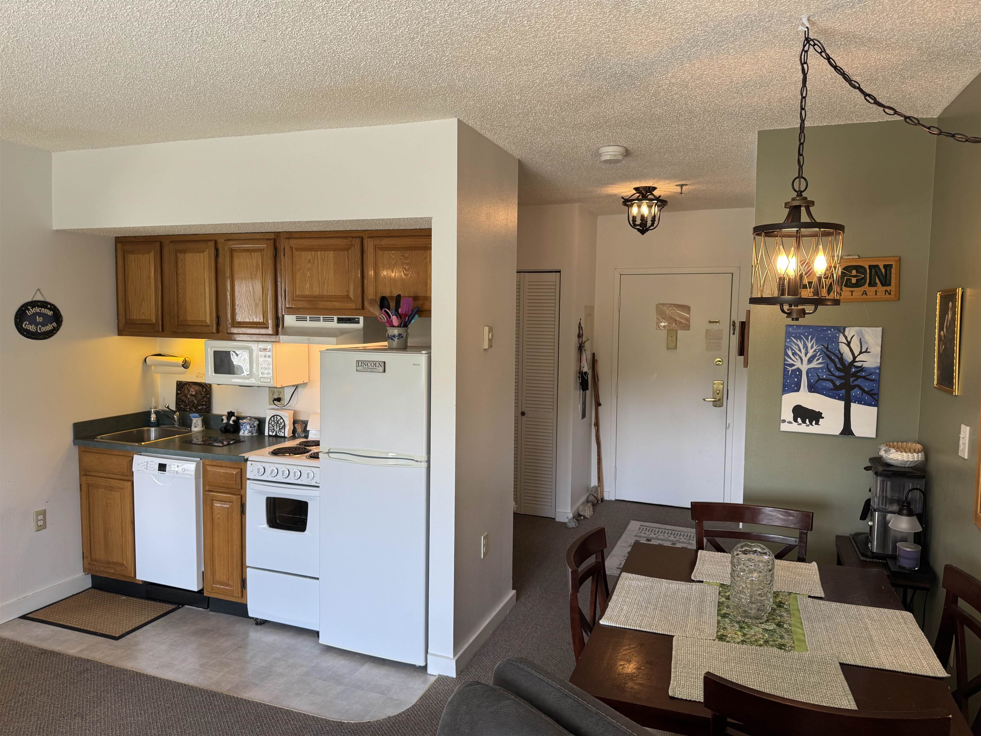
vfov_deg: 56.8
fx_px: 680
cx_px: 490
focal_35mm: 24
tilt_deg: -4.5
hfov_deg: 71.6
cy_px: 368
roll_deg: -1.2
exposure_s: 1/120
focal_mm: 6.76
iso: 100
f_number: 1.78
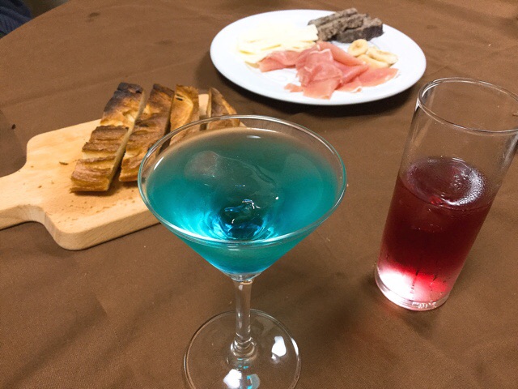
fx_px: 464
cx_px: 259
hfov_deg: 58.4
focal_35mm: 31
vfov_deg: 45.4
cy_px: 194
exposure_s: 1/30
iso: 100
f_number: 2.4
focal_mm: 3.3
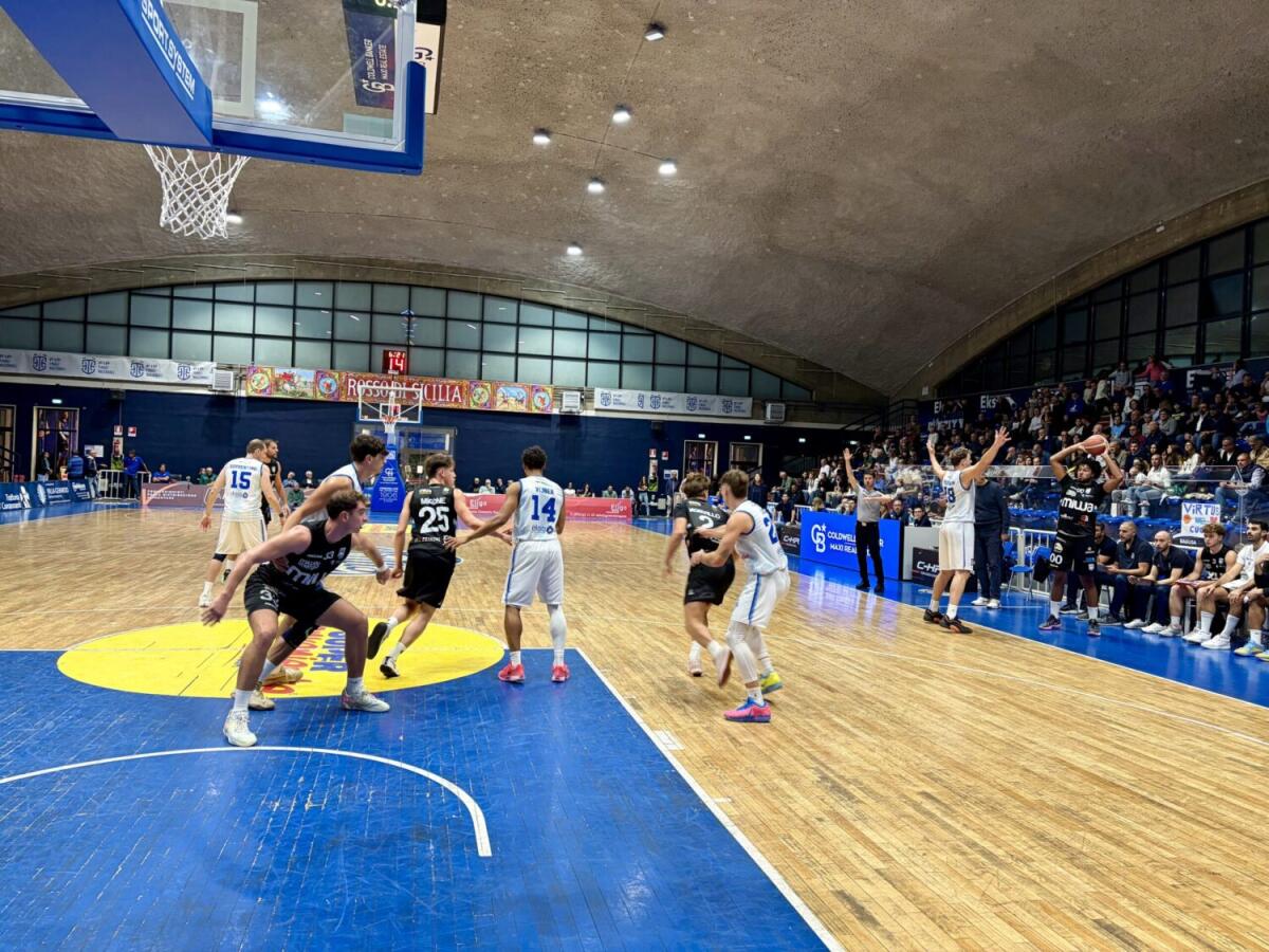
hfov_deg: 67.3
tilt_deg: +0.1
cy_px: 476
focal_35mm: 26
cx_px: 634
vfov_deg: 53.1
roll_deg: -2.2
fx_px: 953
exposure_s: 1/50
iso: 125
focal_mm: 5.96
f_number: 1.6
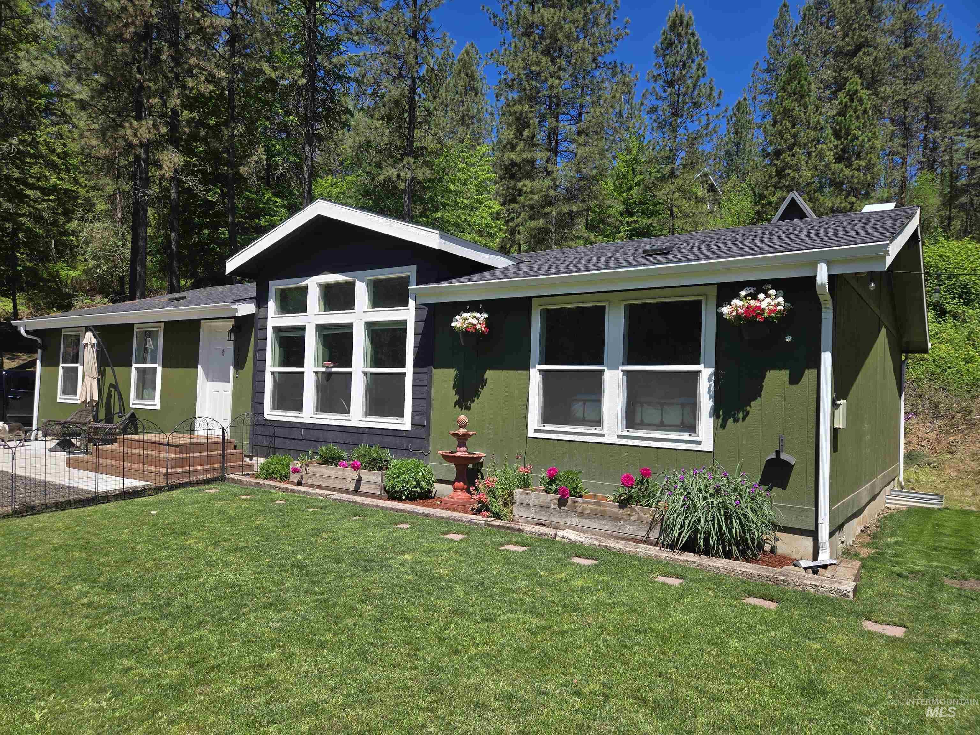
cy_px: 368
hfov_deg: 73.9
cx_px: 490
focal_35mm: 23
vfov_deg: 58.9
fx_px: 651
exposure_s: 1/1533
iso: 25
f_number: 1.8
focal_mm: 5.4
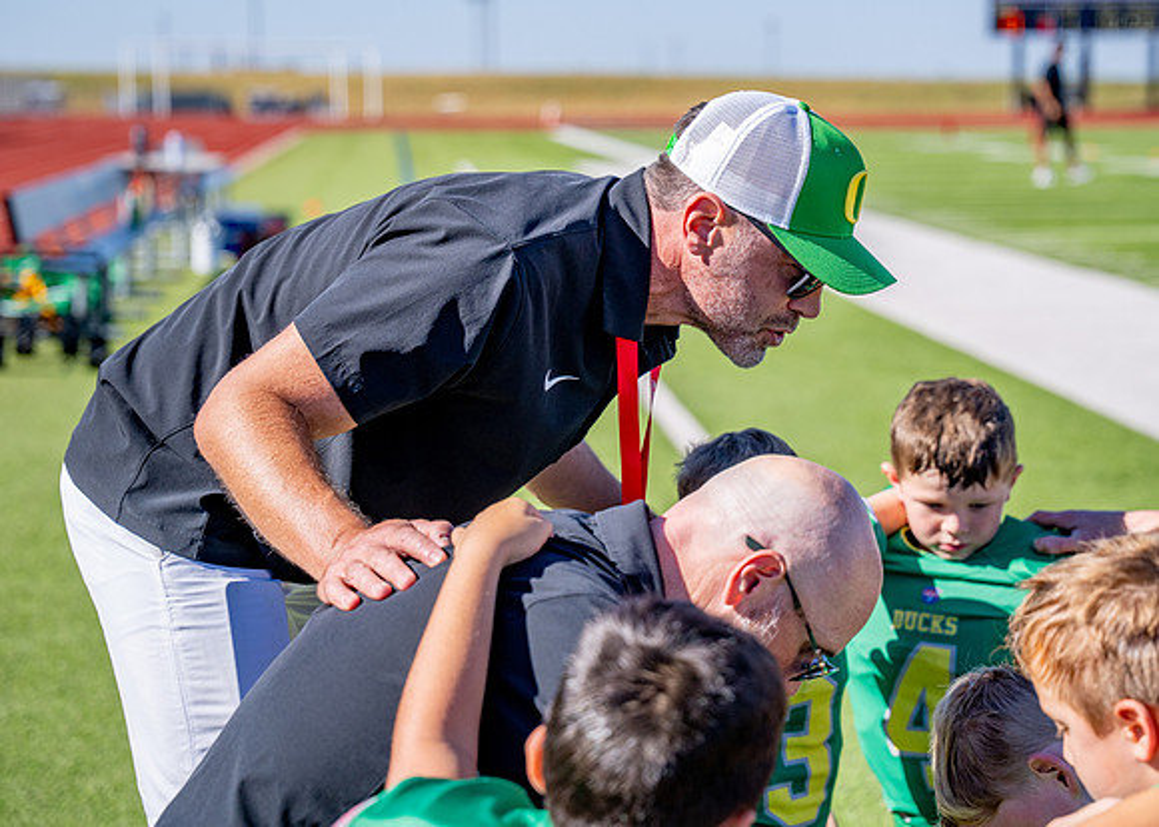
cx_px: 658
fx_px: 3031
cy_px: 326
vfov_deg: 15.5
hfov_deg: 21.6
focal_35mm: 92
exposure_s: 1/4000
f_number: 2.8
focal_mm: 70
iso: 250
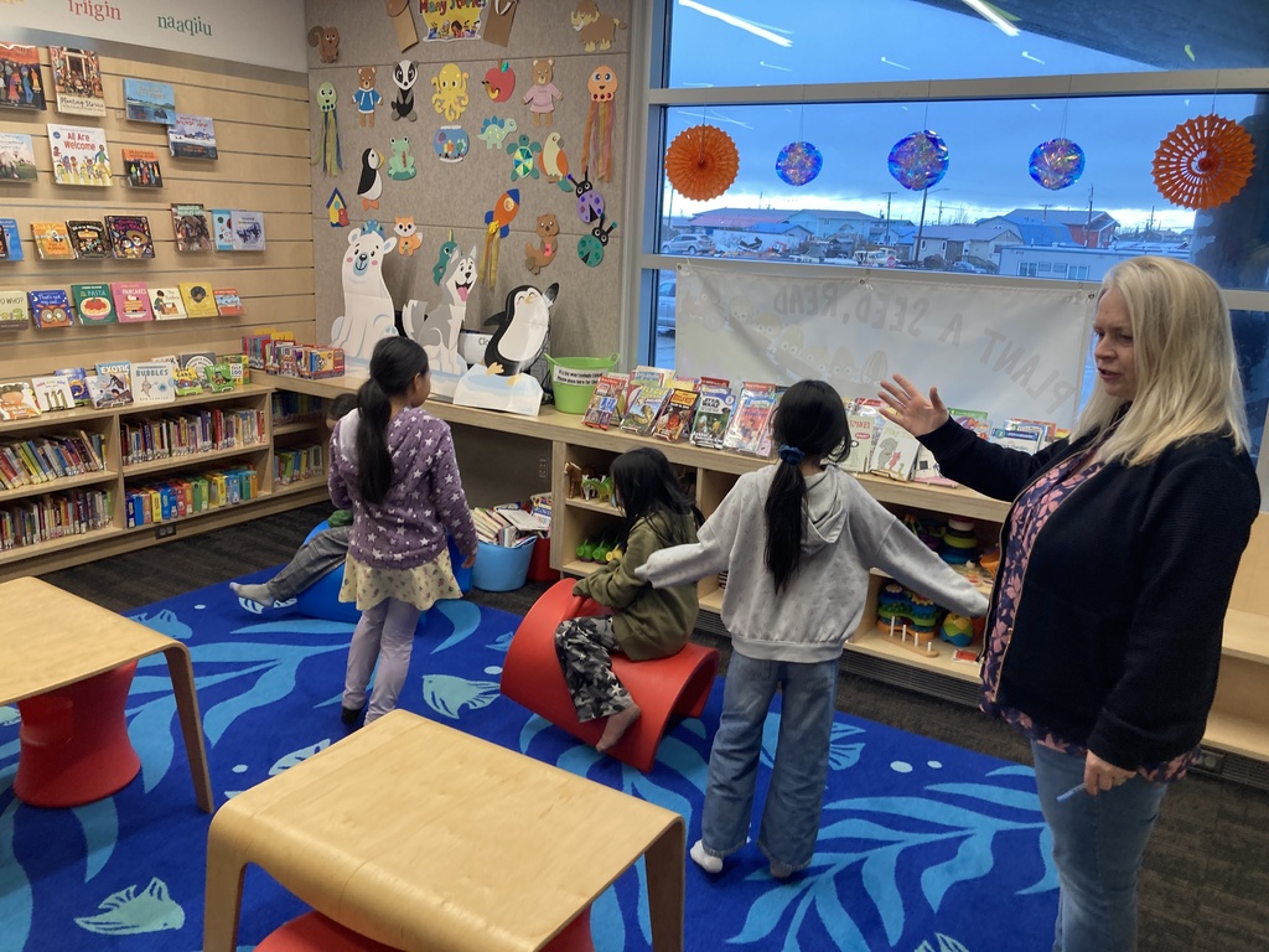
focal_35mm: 28
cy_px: 476
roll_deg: -3.0
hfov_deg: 63.4
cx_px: 634
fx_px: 1026
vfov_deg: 49.7
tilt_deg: -14.0
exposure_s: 1/60
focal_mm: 3.99
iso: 50
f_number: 1.8
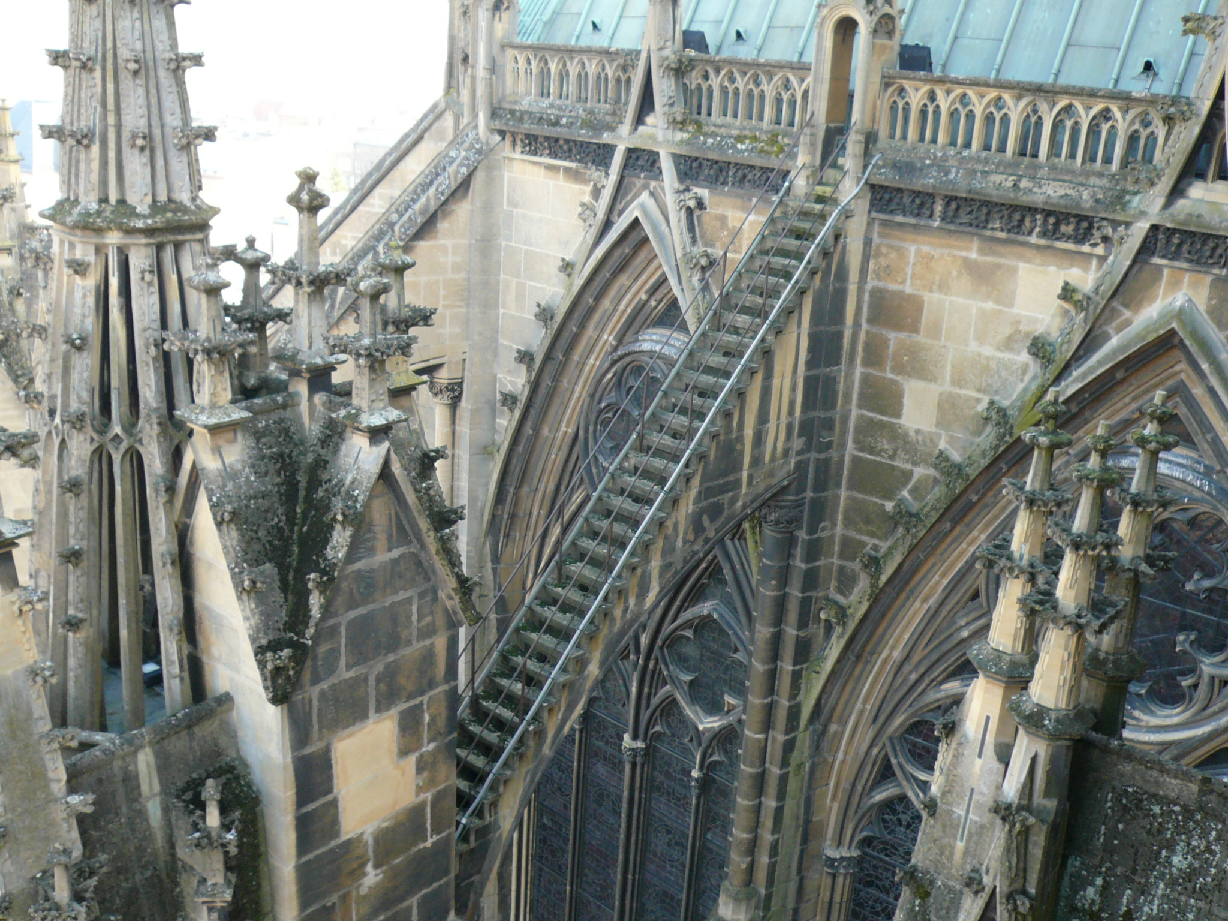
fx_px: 1242
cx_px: 614
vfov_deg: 40.7
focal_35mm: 35
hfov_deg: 52.6
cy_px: 460
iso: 100
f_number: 2.8
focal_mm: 4.6
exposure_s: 1/60
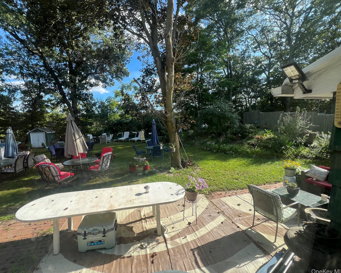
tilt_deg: -4.2
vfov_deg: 88.0
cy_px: 135
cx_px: 161
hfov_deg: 100.6
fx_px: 141
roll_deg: +1.1
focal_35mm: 14
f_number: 1.8
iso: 32
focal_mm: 1.57
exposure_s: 1/295
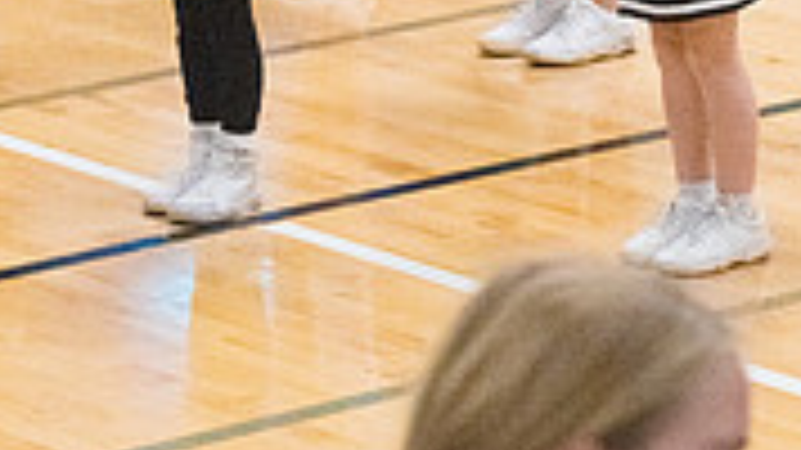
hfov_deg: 7.0
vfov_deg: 3.9
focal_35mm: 308
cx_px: 364
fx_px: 6540
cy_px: -349
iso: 10000
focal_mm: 90
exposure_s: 1/1250
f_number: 5
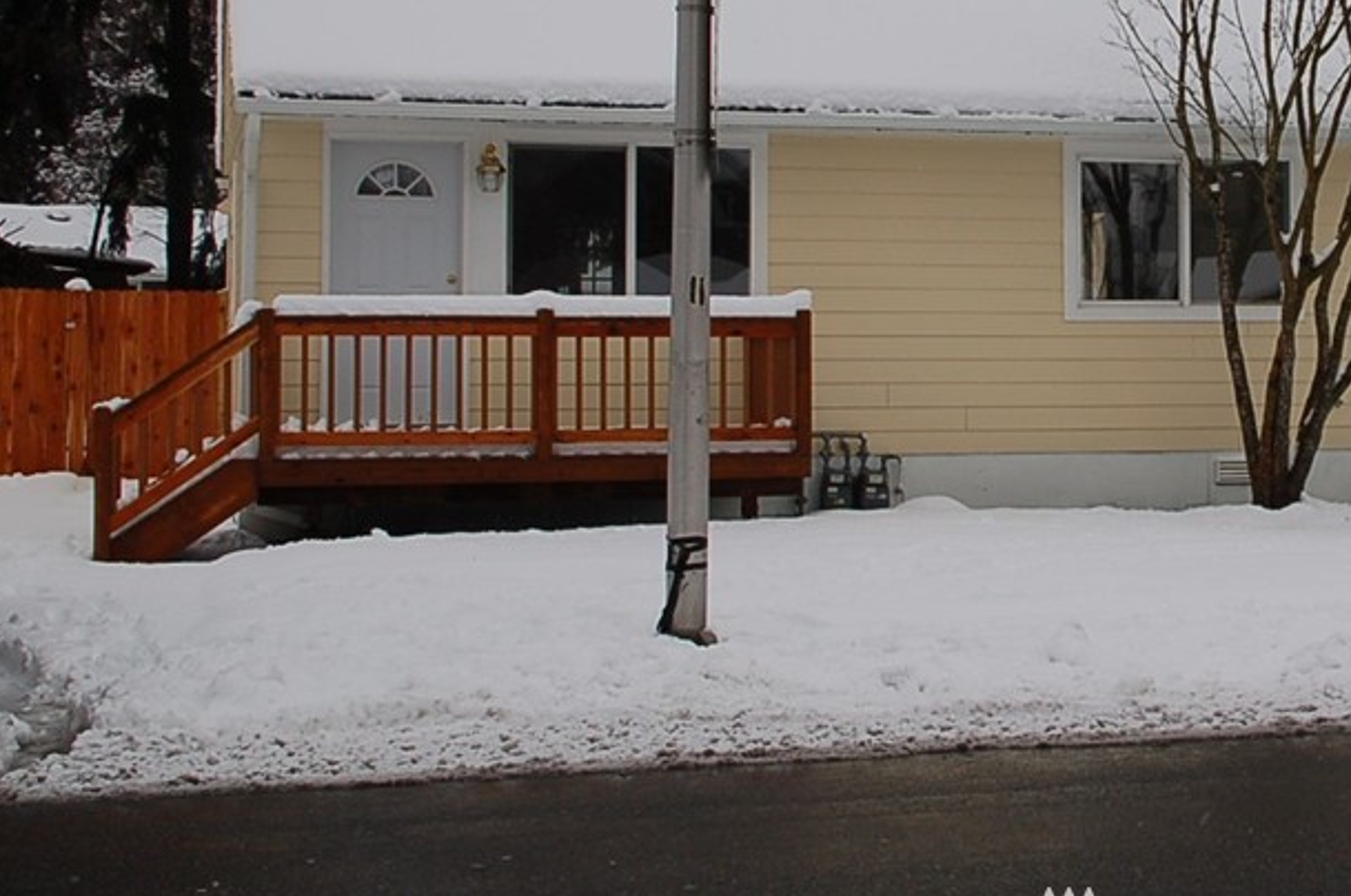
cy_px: 197
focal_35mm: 75
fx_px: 2810
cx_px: 1155
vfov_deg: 18.0
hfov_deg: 26.3
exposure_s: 1/320
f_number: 9
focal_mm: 28
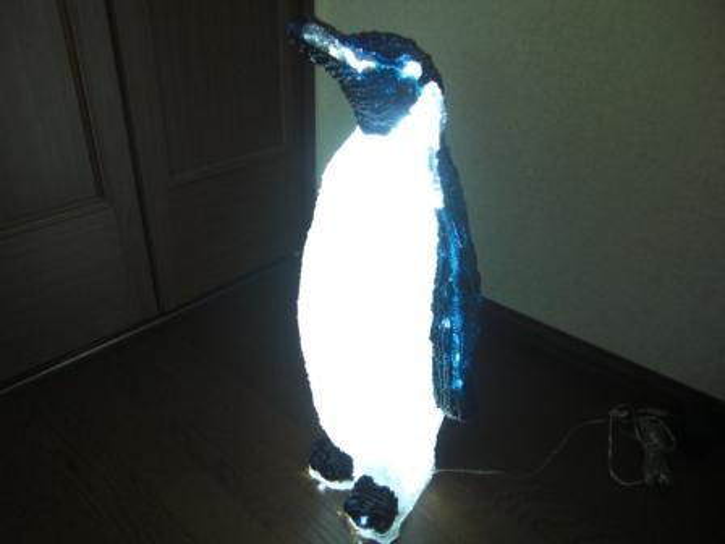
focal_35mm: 28
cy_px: 272
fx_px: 586
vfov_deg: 49.7
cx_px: 362
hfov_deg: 63.4
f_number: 2.6
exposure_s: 1/15
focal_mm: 4.9
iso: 200
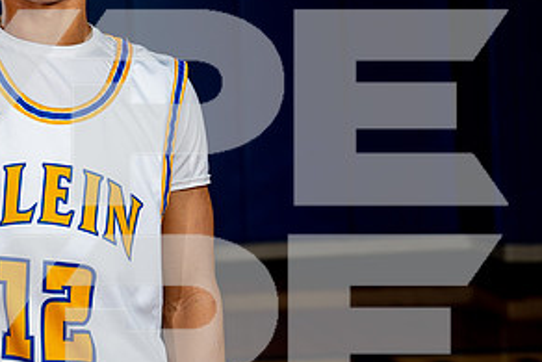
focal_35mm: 139
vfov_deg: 9.9
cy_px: 109
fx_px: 2094
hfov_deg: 14.6
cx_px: 35
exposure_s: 1/250
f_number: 4
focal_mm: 70
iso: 160
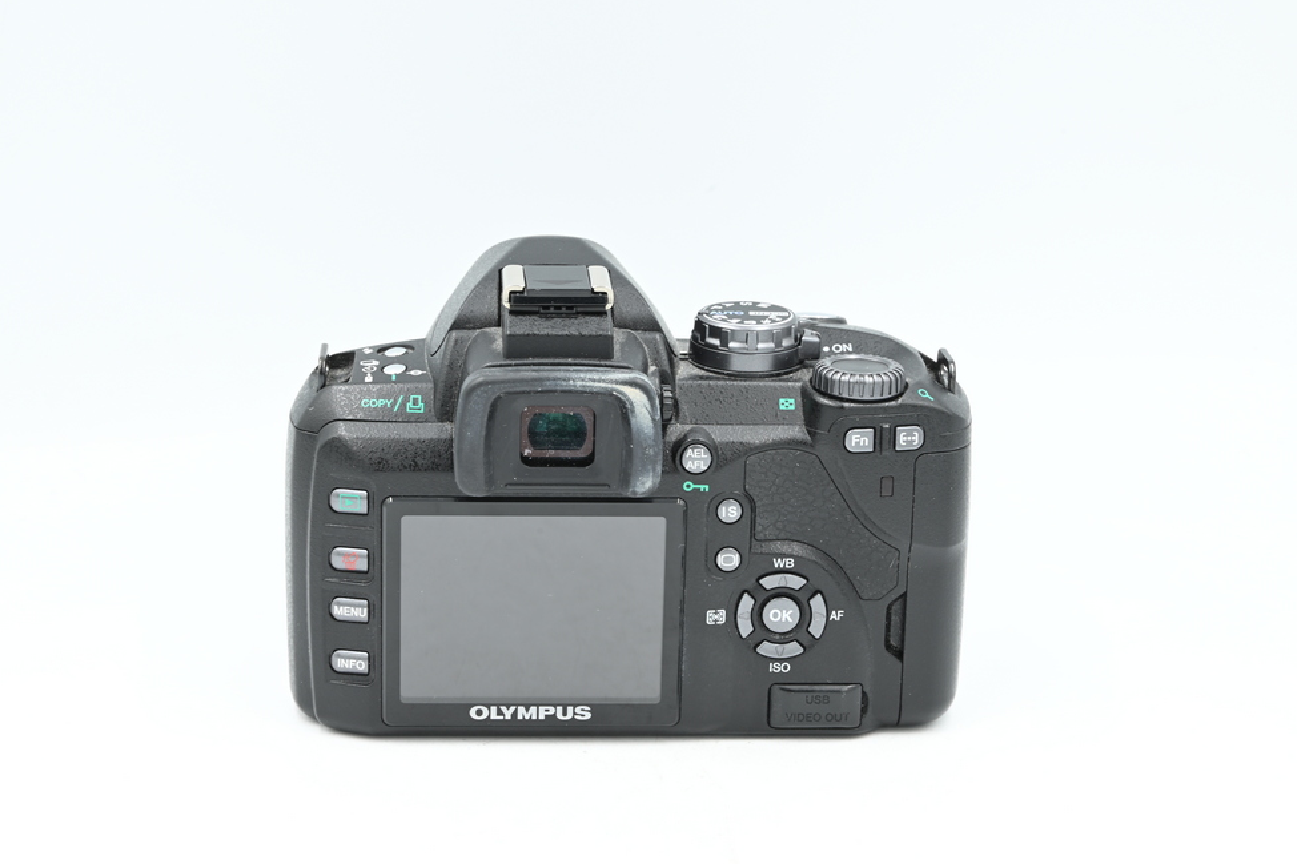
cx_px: 643
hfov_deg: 26.3
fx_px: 2773
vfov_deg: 17.7
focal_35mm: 77
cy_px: 437
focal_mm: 75
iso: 200
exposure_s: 1/13
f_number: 14
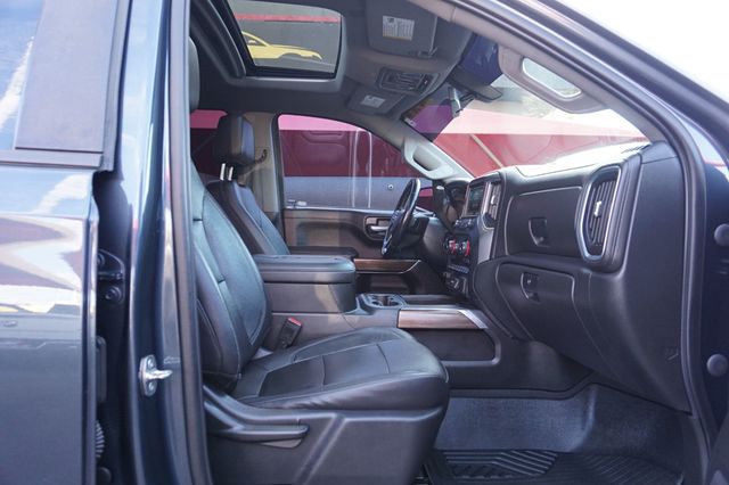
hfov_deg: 73.8
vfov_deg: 53.1
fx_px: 486
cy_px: 242
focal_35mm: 24
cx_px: 364
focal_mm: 16
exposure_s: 1/60
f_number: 4
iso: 400
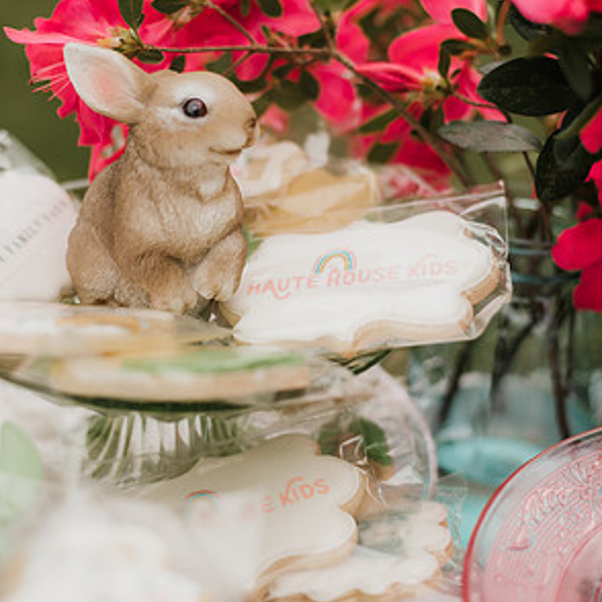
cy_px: 240
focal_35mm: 65
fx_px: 1279
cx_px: 303
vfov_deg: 26.4
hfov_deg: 26.5
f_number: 2.2
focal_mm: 50
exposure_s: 1/1600
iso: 100
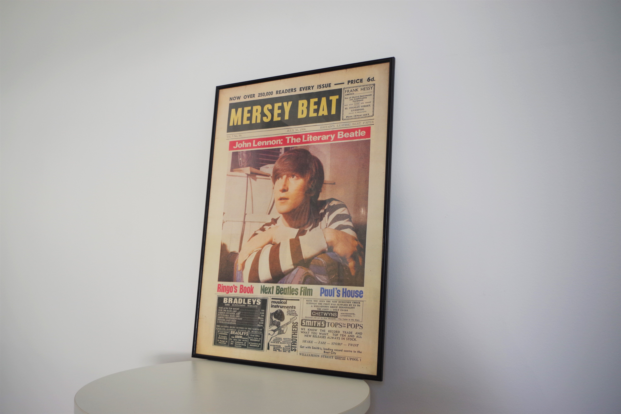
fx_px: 586
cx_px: 310
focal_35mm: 34
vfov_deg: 38.9
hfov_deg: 55.8
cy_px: 207
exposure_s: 1/60
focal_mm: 23.13
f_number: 4
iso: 200
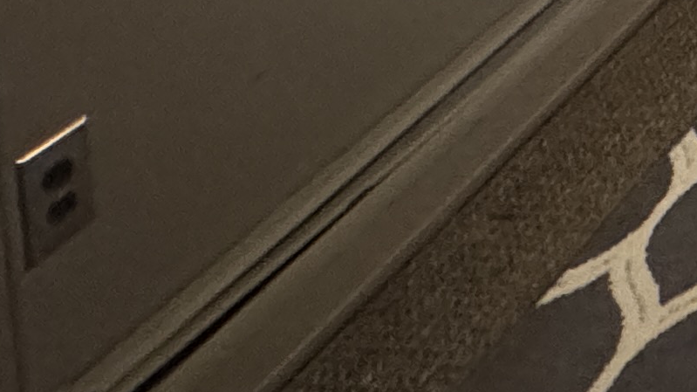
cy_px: -602
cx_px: 1449
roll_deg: -0.3
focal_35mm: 77
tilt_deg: -5.5
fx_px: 1423
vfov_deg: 12.0
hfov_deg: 17.7
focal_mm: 2.22
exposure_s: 1/60
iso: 800
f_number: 2.2
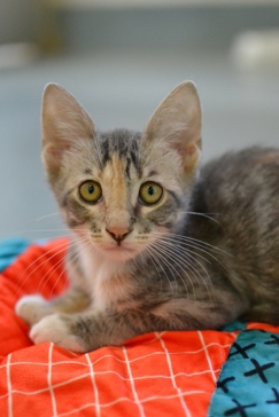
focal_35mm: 61
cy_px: 235
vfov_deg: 33.0
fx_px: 703
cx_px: 134
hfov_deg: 22.4
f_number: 2
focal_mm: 35
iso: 2500
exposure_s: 1/500
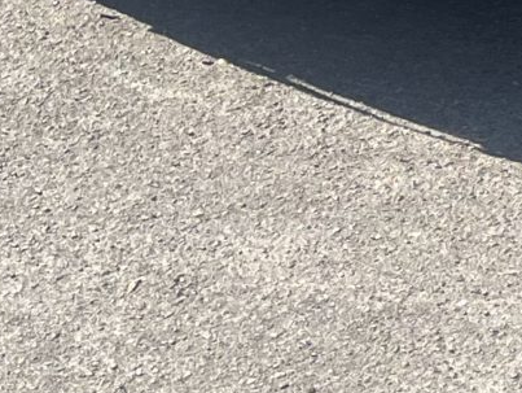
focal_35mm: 165
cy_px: -654
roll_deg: +0.5
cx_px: 832
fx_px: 2490
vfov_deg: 8.1
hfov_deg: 11.4
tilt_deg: -11.3
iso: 50
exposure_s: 1/1325
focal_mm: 5.1
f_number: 1.6
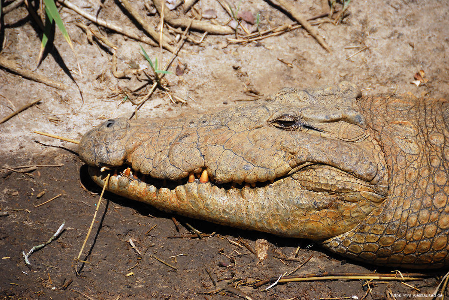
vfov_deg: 4.6
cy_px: 150
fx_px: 3746
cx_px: 224
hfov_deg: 6.9
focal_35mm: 300
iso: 100
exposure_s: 1/640
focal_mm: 200
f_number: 5.6
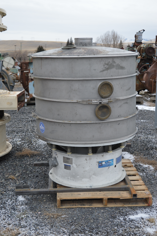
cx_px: 78
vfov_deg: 37.9
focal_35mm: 52
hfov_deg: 25.7
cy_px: 118
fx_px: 344
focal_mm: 35
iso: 100
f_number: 5.6
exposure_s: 1/125
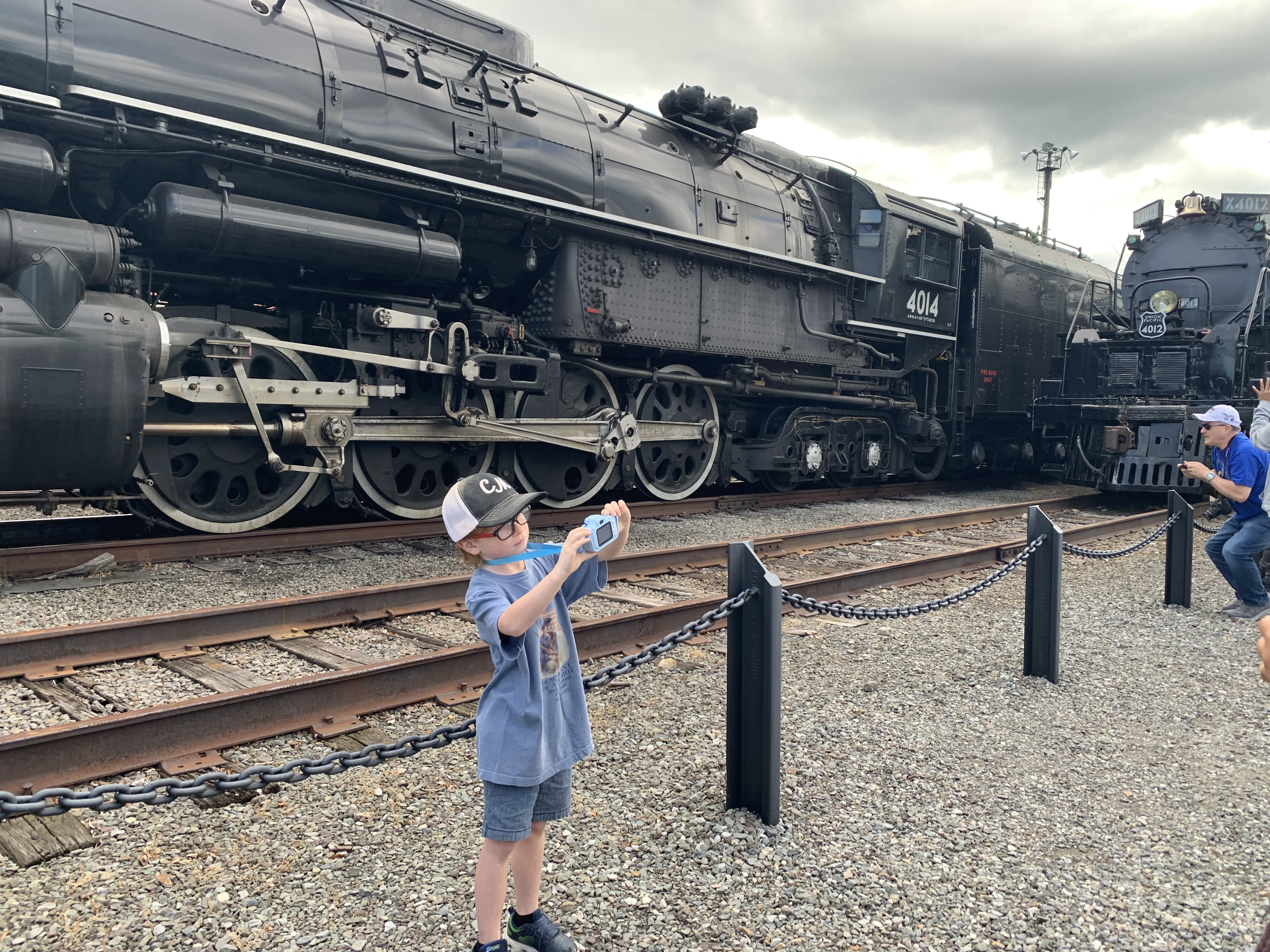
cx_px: 635
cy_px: 476
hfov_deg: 67.3
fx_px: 954
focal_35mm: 26
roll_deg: -3.8
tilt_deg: -5.6
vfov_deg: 53.1
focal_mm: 4.25
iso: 25
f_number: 1.8
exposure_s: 1/237
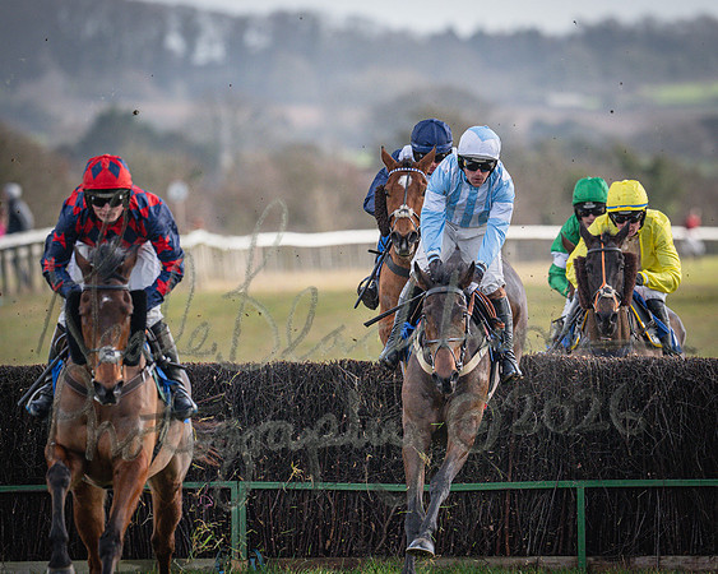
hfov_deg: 2.6
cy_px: 258
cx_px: 395
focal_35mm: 744
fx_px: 15812
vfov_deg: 2.1
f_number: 5
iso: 800
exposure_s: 1/2000
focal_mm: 400
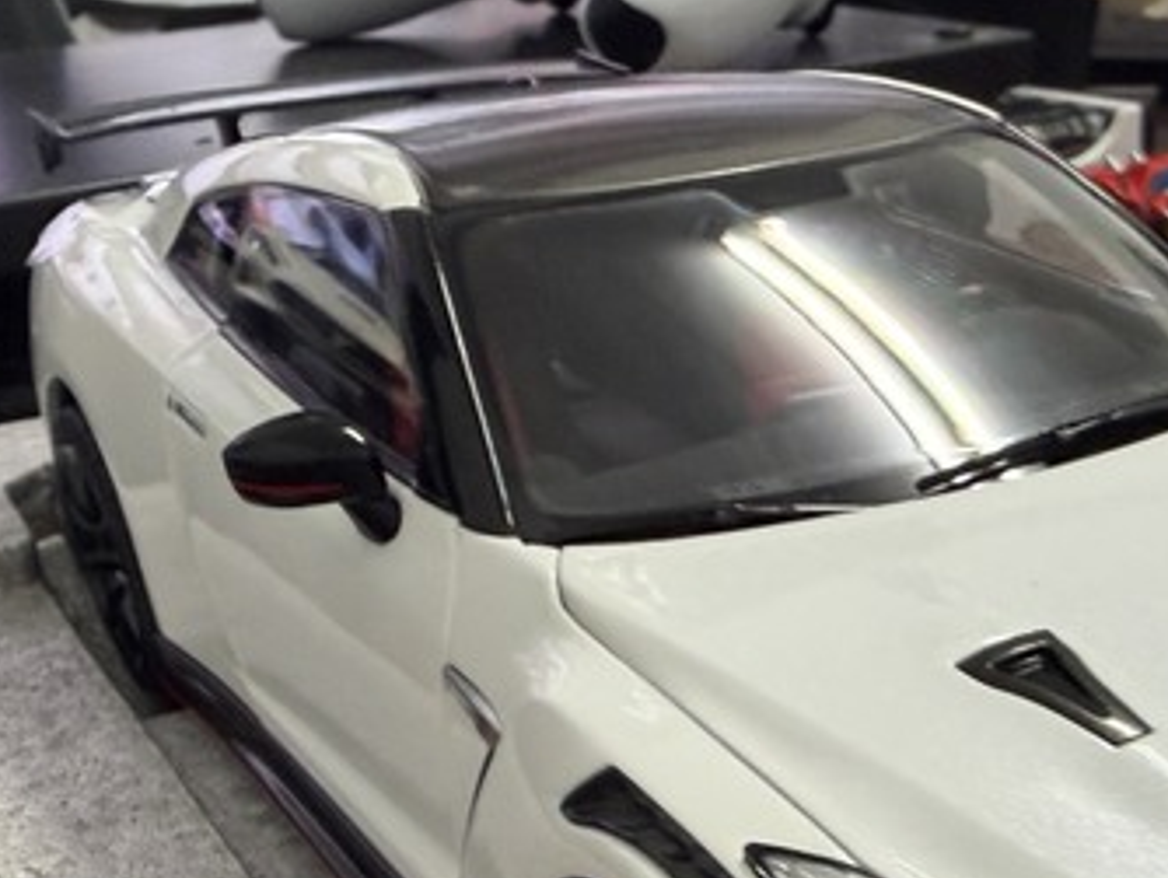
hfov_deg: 33.3
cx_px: 948
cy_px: 778
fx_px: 1891
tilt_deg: -28.5
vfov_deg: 25.4
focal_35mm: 56
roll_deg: +2.2
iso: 250
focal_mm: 2.22
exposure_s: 1/60
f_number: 2.2
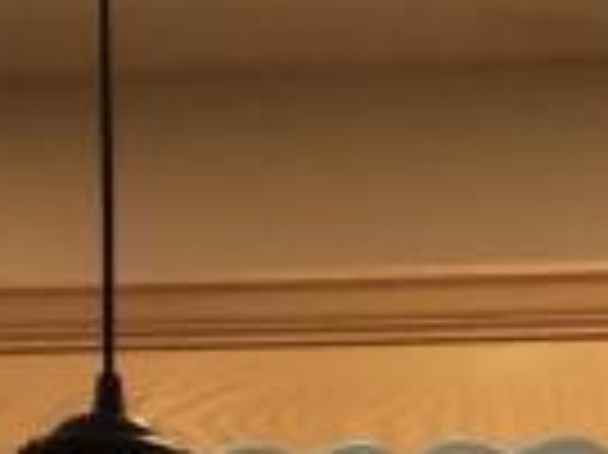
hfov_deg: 8.8
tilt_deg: -4.3
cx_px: 946
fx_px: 3861
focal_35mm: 220
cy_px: 1358
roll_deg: -0.1
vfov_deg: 6.2
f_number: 2.2
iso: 50
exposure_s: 1/30
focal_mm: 4.15
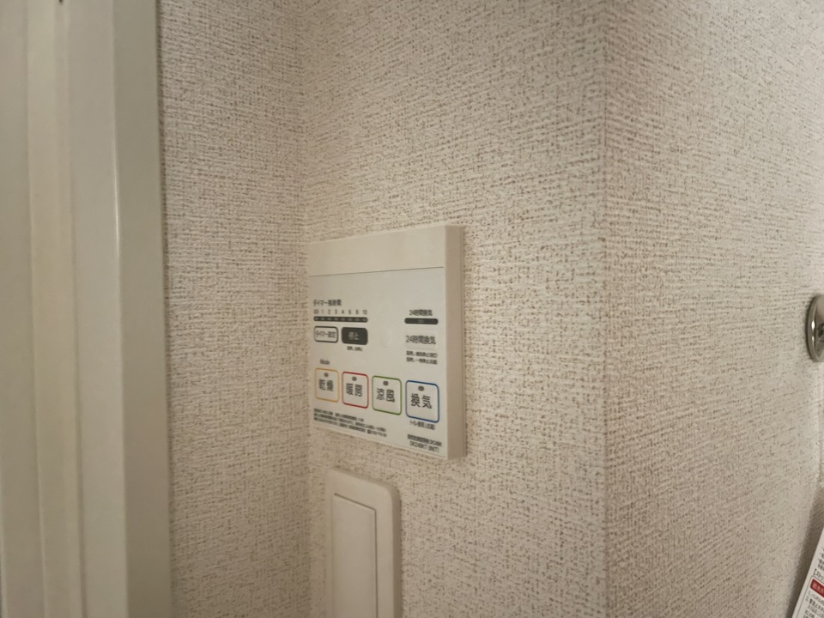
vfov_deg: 53.1
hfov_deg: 67.3
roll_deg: +1.0
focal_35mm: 26
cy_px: 309
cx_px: 412
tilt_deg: -1.7
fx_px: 619
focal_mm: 4.2
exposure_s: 1/4
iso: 800
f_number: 1.6
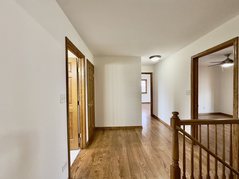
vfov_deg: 85.7
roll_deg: -0.1
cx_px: 120
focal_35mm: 14
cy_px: 90
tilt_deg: -1.9
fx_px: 97
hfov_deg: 102.1
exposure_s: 1/60
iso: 200
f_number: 2.2
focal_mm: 2.22
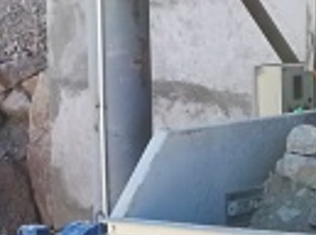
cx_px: 167
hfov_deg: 10.2
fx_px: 1766
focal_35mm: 194
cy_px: 494
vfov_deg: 7.3
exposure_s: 1/154
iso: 50
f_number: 2.2
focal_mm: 4.5
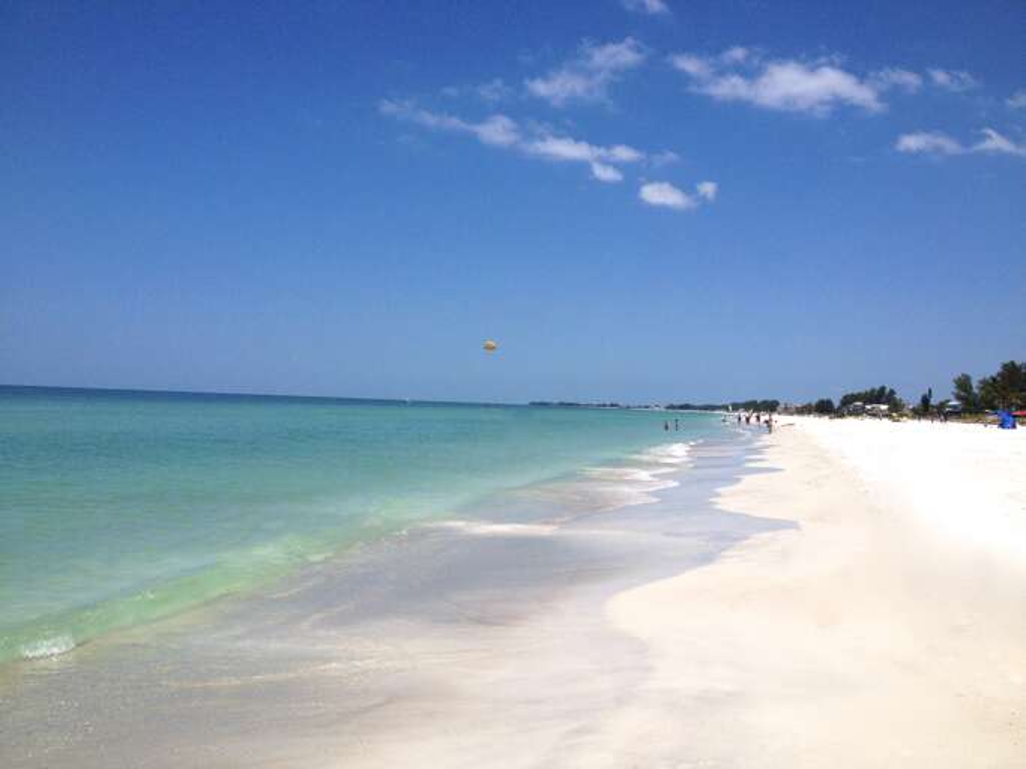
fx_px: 1037
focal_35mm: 35
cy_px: 384
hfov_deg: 52.6
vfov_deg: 40.7
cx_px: 513
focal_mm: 4.28
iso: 50
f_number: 2.4
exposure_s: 1/4608
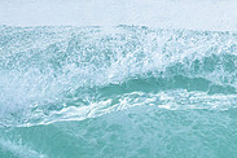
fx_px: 22888
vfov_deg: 0.4
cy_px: 149
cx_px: 258
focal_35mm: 3477
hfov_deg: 0.6
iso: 560
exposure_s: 1/2000
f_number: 6.3
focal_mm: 800
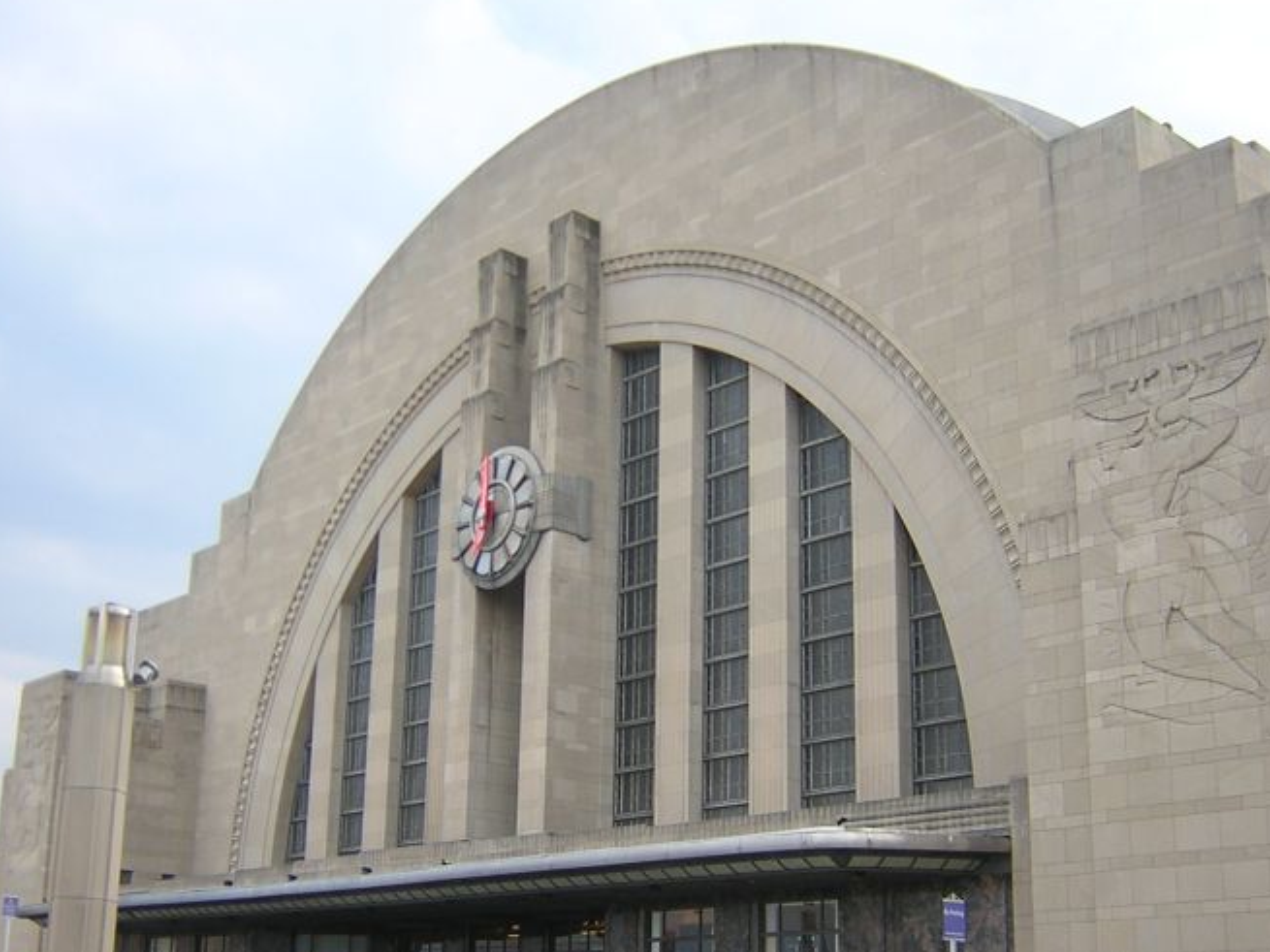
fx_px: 1614
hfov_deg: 43.0
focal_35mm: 44
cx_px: 630
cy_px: 492
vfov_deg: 32.9
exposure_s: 1/164
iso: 100
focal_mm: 4.7
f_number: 2.6
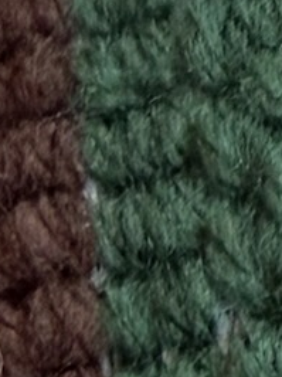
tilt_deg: -74.2
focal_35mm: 185
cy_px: 799
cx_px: 819
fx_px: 2013
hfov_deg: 7.2
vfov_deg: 9.8
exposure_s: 1/84
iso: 320
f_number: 2.2
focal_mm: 2.22
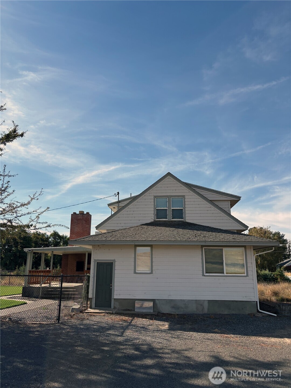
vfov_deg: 67.3
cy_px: 194
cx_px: 146
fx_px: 291
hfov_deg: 53.1
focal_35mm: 26
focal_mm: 5.96
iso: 50
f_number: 1.6
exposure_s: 1/4608
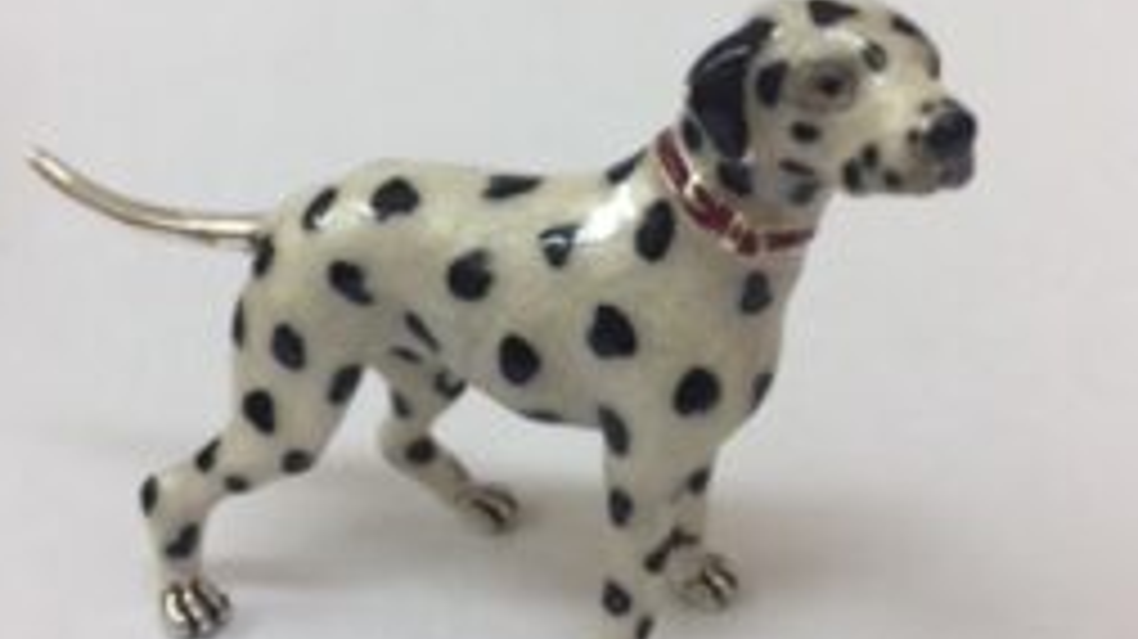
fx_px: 1508
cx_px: 517
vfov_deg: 23.9
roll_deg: +4.3
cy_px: 266
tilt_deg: -26.8
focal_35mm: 50
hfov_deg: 41.3
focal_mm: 4.15
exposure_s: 1/50
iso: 32
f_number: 2.2
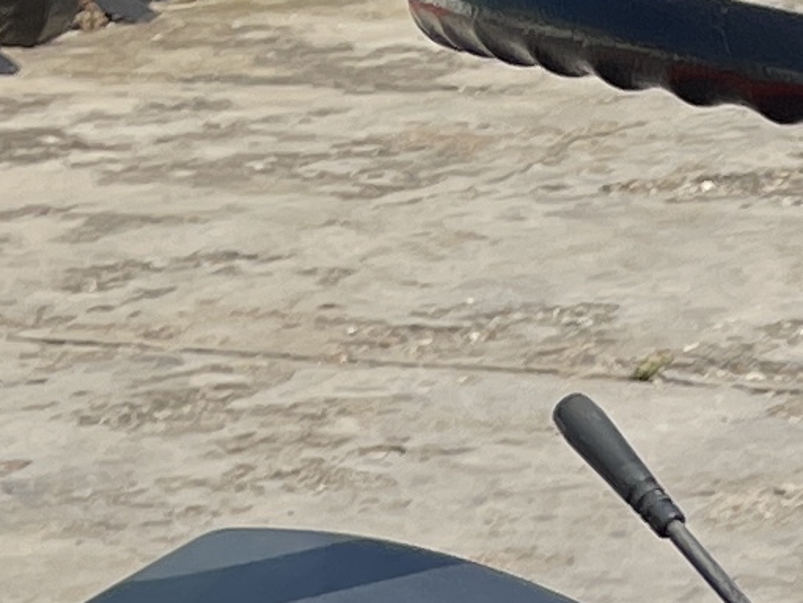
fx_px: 4759
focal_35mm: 205
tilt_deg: -26.4
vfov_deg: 6.7
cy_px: 1649
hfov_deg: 8.9
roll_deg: +5.3
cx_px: 1834
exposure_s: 1/2304
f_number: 1.6
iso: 32
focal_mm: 4.2
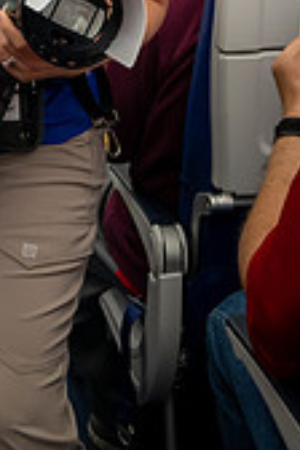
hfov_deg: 12.4
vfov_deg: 18.1
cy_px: -102
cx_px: -76
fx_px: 1337
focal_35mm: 107
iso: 5000
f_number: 6.3
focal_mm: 40
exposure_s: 1/60
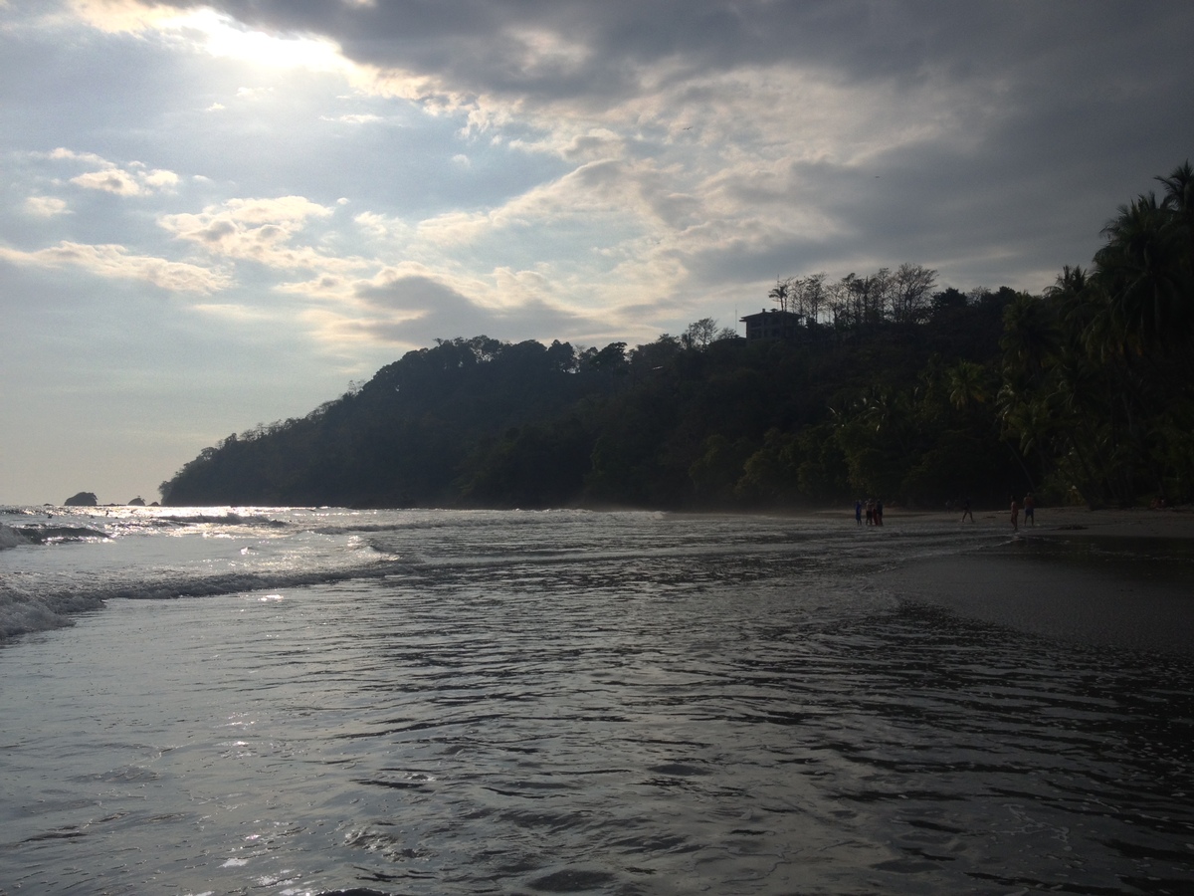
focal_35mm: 35
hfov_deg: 52.6
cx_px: 597
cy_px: 448
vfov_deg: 40.7
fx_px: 1207
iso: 50
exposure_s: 1/4255
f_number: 2.4
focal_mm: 4.28
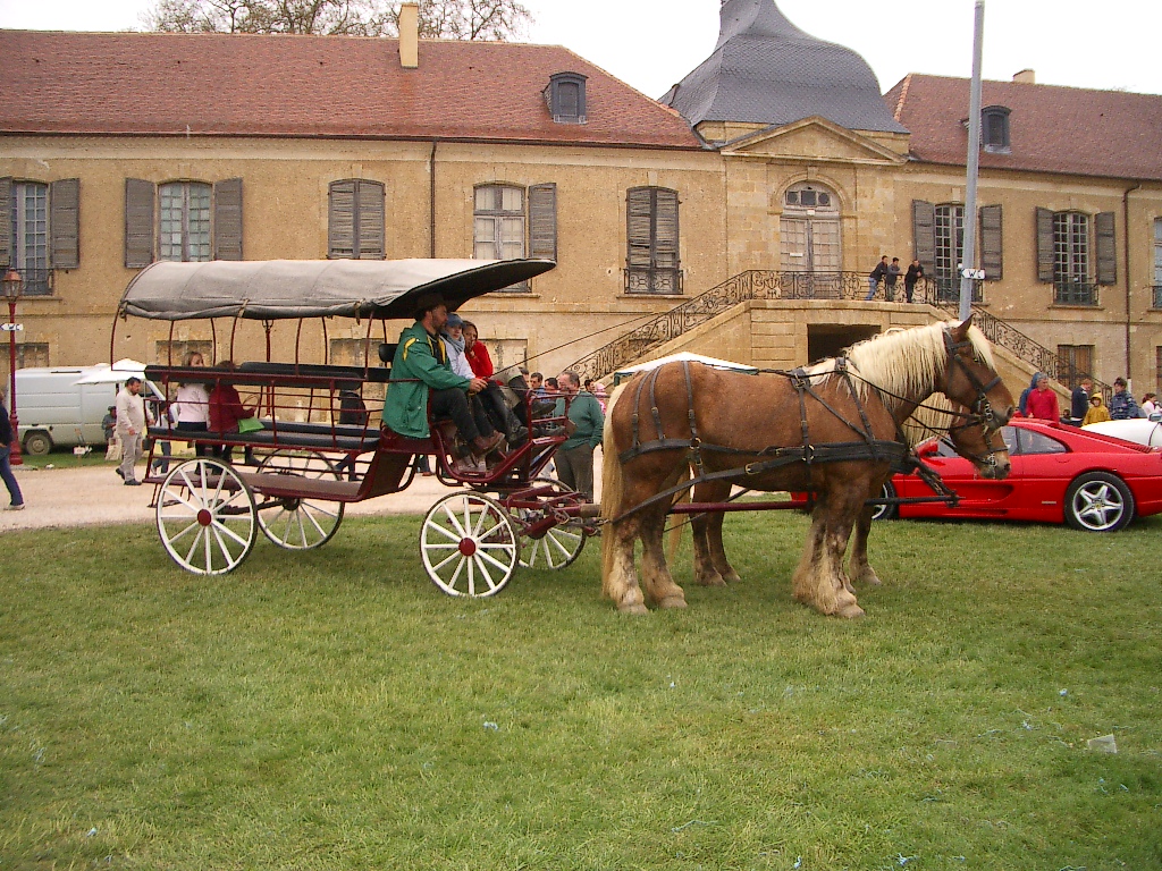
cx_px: 581
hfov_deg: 52.6
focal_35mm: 35
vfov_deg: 40.7
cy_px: 436
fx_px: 1175
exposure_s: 1/800
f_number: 2.6
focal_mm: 5.8
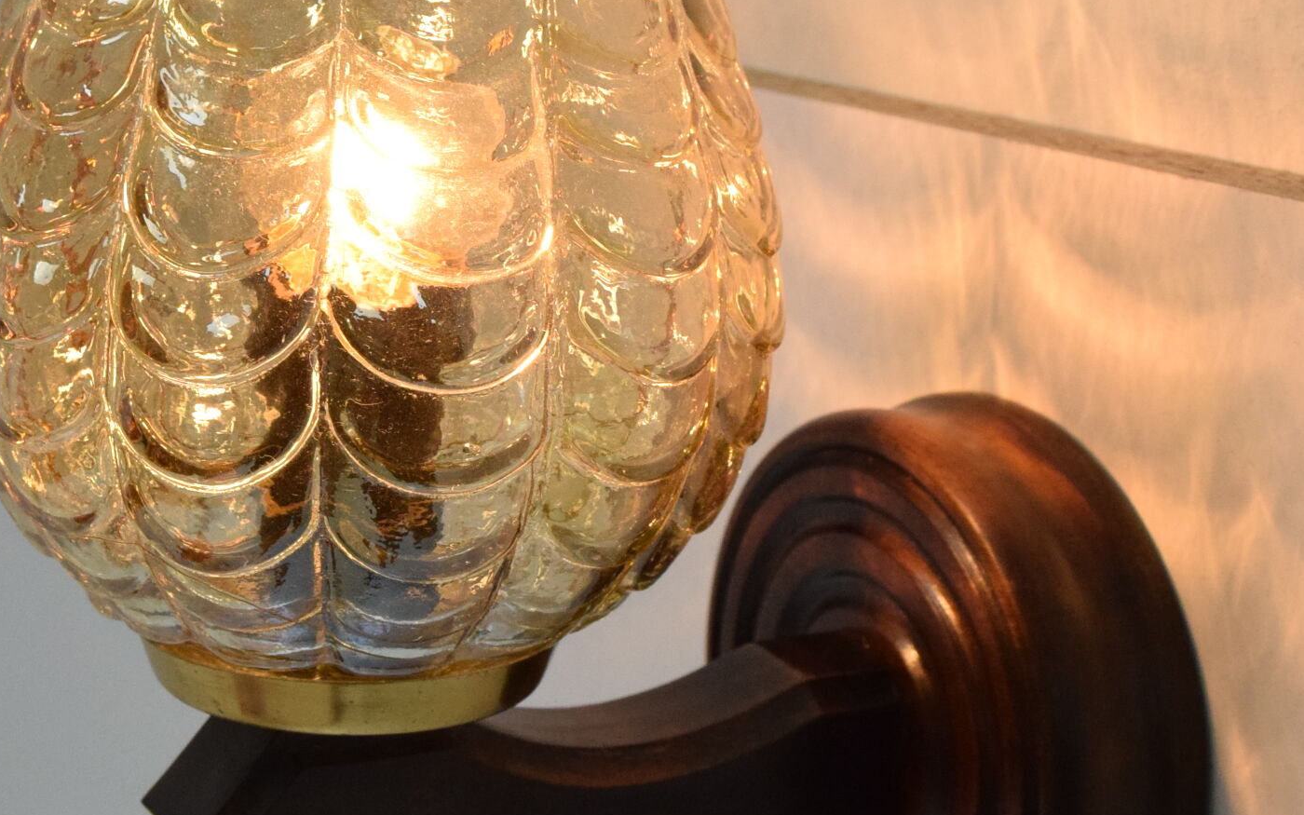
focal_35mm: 85
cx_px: 591
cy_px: 389
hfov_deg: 24.4
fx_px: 3021
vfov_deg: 15.4
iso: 1600
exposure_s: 1/250
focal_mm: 26
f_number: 8
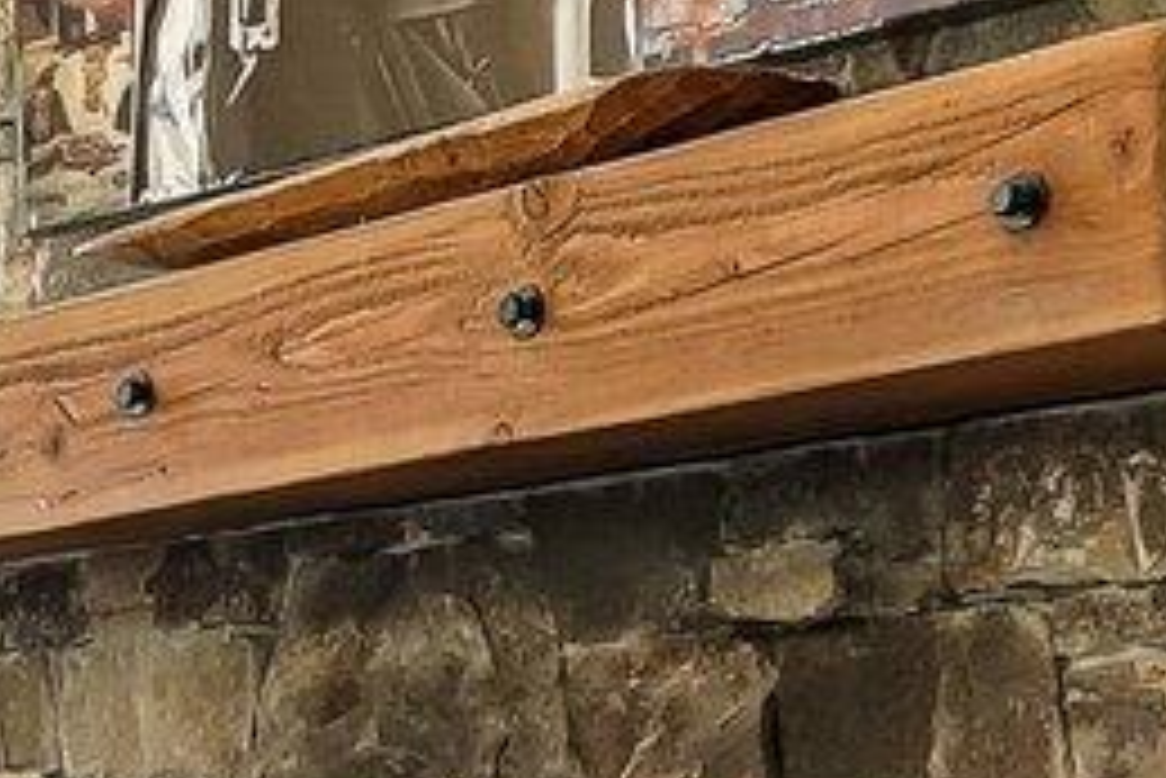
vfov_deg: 9.0
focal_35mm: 150
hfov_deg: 10.9
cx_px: -1882
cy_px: 960
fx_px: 4861
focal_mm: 19
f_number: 8
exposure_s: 1/15
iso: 400
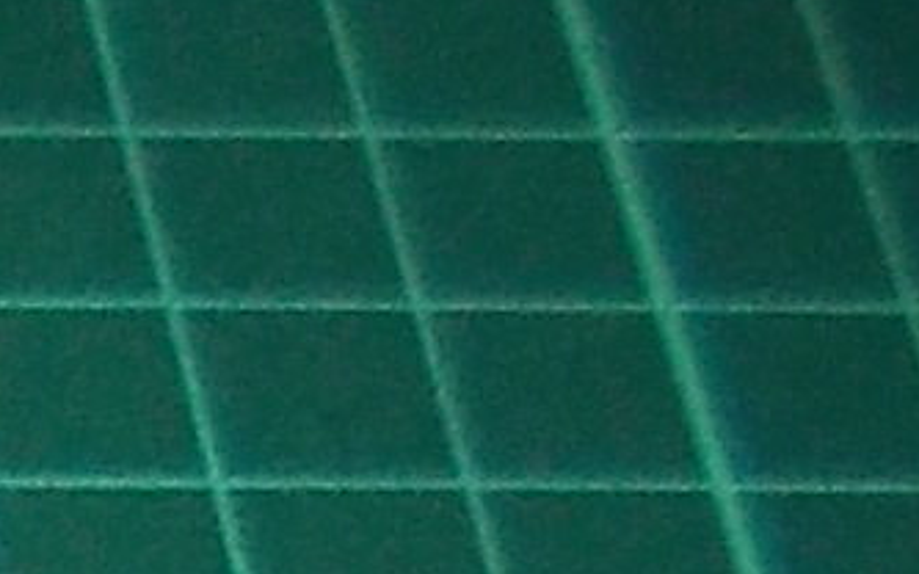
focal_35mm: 210
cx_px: -2166
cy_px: 2296
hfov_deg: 8.0
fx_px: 5259
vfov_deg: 5.5
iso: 200
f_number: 3.3
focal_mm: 4.1
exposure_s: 1/30
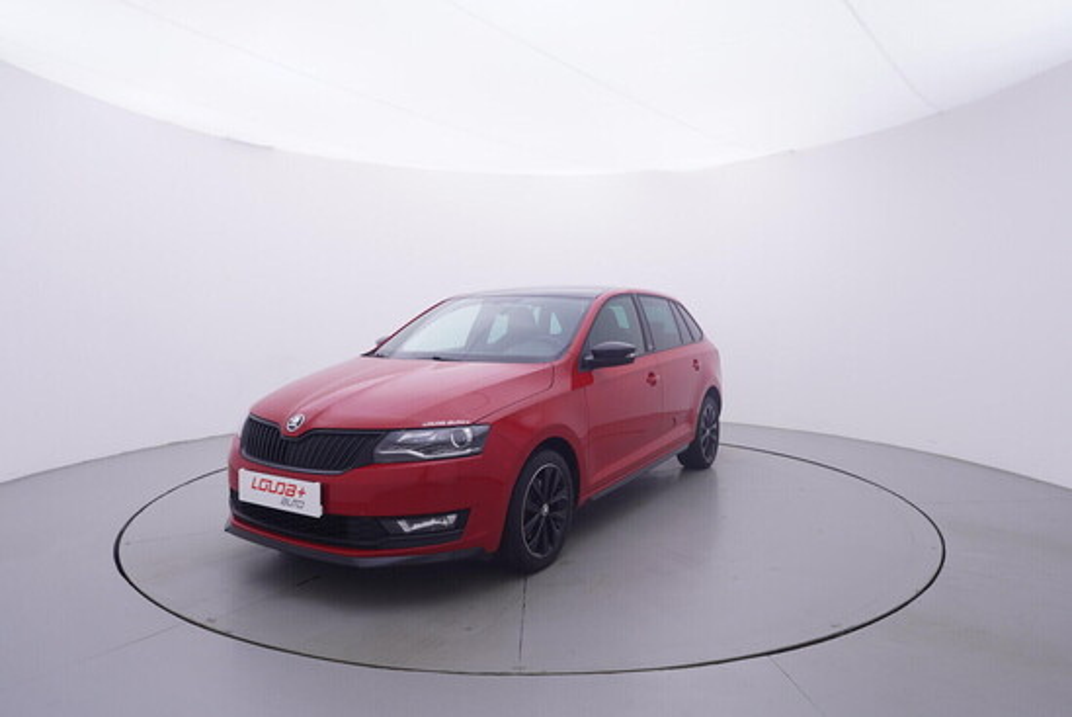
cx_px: 536
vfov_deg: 56.2
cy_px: 358
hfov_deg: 77.3
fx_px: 671
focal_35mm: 22
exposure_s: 1/80
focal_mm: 15
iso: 200
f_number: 5
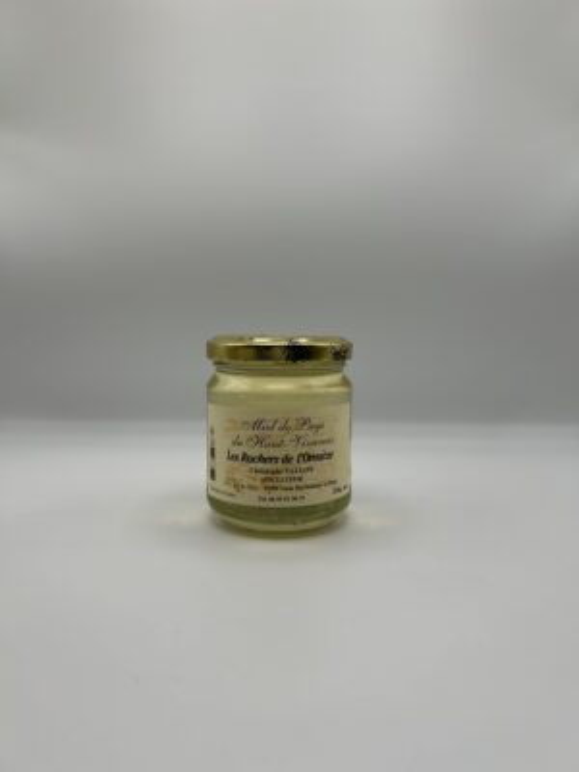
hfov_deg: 53.1
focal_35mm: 26
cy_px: 386
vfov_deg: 67.3
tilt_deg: -6.6
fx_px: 580
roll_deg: -1.2
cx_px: 290
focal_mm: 5.7
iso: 50
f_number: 1.5
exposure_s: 1/957
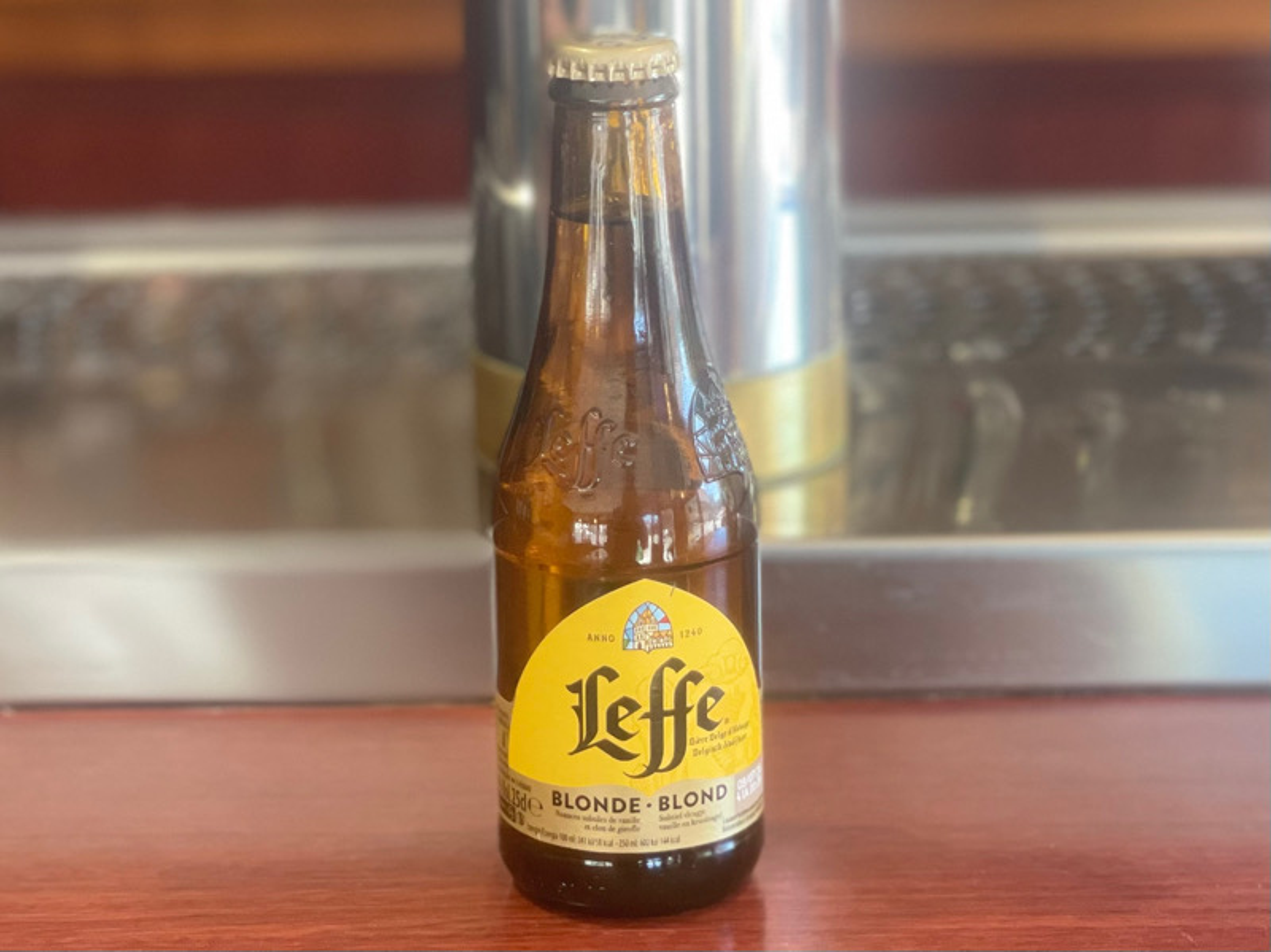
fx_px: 1908
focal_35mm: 52
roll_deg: +1.1
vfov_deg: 28.0
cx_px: 636
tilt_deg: -14.7
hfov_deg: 36.8
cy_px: 476
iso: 160
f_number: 2
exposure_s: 1/100
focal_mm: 6
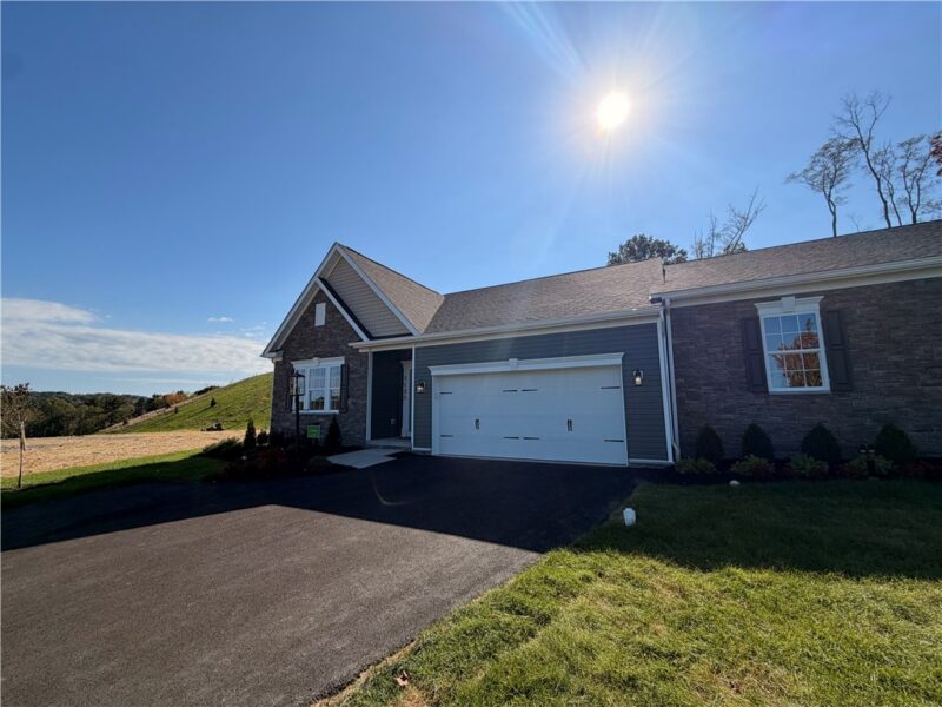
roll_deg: +0.3
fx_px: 381
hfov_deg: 102.1
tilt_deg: +7.4
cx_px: 471
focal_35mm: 14
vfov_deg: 85.7
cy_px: 354
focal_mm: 2.22
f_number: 2.2
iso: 20
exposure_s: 1/1068
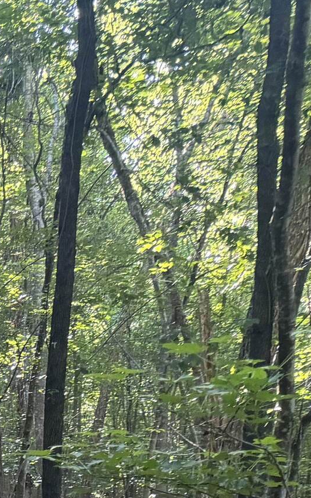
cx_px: -522
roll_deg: +0.9
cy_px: 653
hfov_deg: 11.0
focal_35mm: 92
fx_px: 1247
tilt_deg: -5.0
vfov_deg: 20.5
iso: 200
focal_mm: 6.76
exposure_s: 1/69
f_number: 1.78
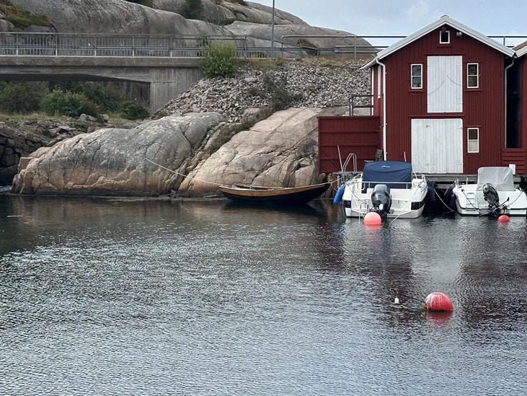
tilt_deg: -2.6
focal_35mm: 84
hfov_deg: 23.2
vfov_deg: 17.6
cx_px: 194
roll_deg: +1.1
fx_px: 1279
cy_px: 151
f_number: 1.78
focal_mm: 6.86
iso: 64
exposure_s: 1/3597
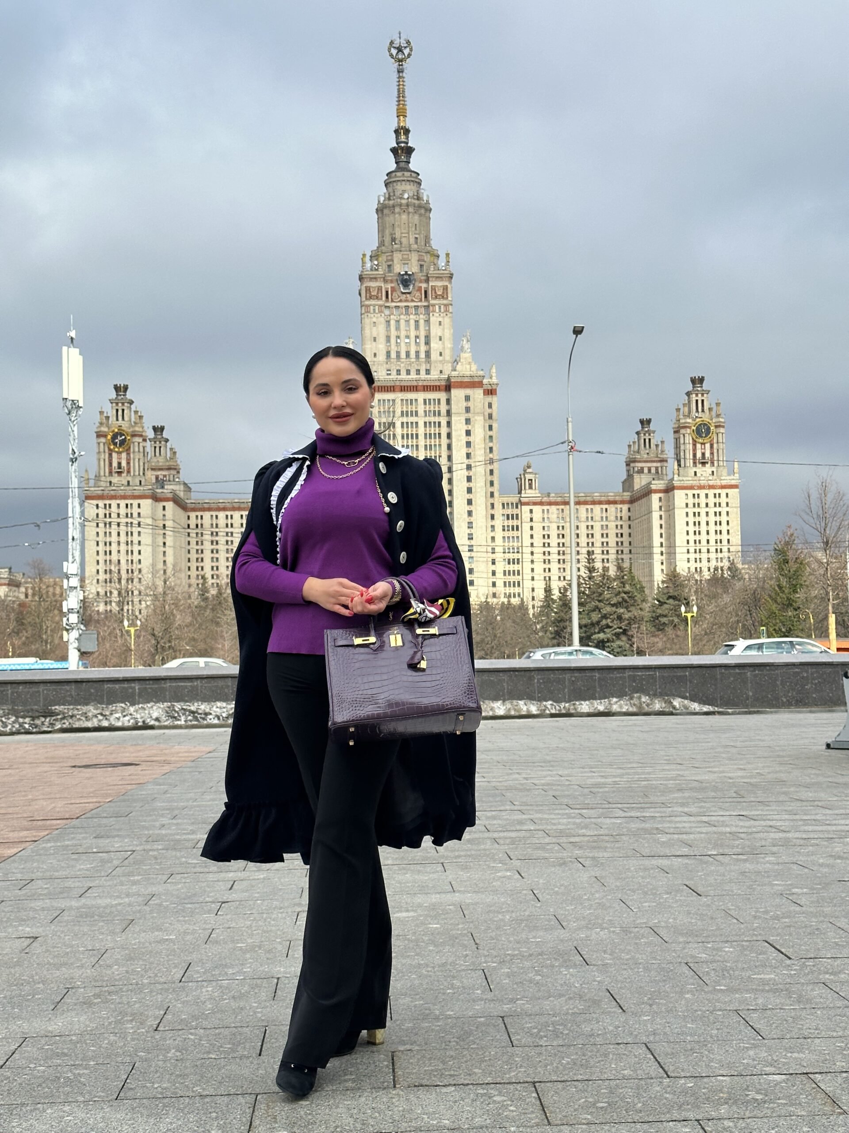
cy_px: 566
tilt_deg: +1.0
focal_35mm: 48
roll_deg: +1.8
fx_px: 1570
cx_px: 424
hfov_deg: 30.3
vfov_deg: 39.7
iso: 64
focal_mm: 6.86
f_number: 1.78
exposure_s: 1/3597
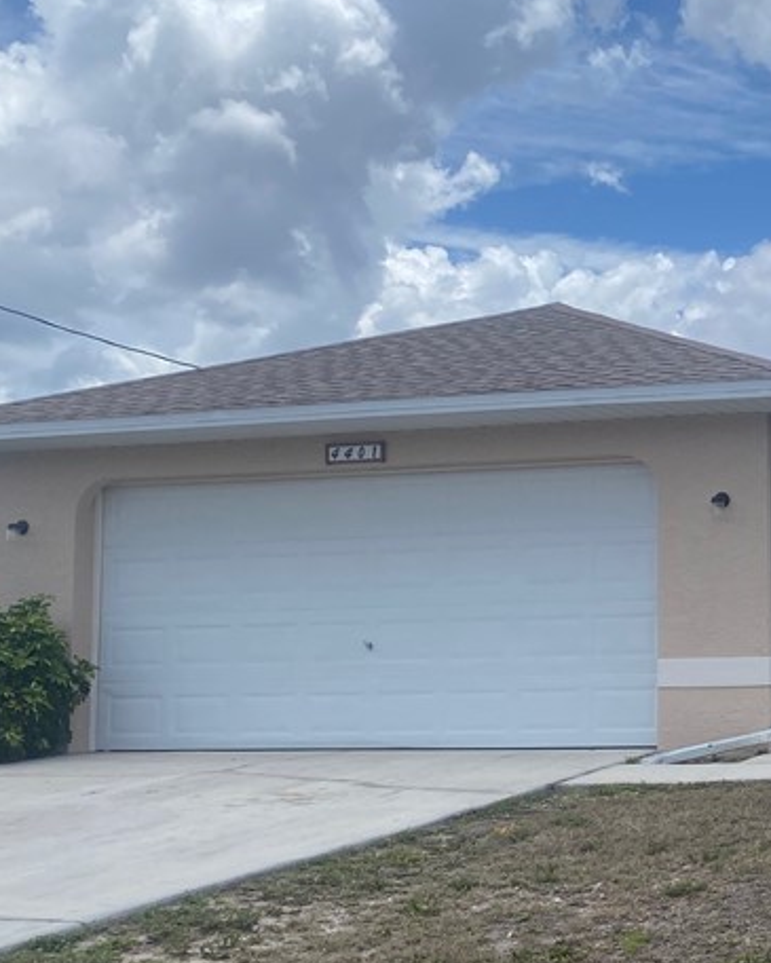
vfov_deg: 32.9
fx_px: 1625
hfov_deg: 24.1
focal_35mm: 57
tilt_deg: +4.2
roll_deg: +0.0
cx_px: 940
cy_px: 574
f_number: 1.8
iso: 32
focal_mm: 4.25
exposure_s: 1/4274
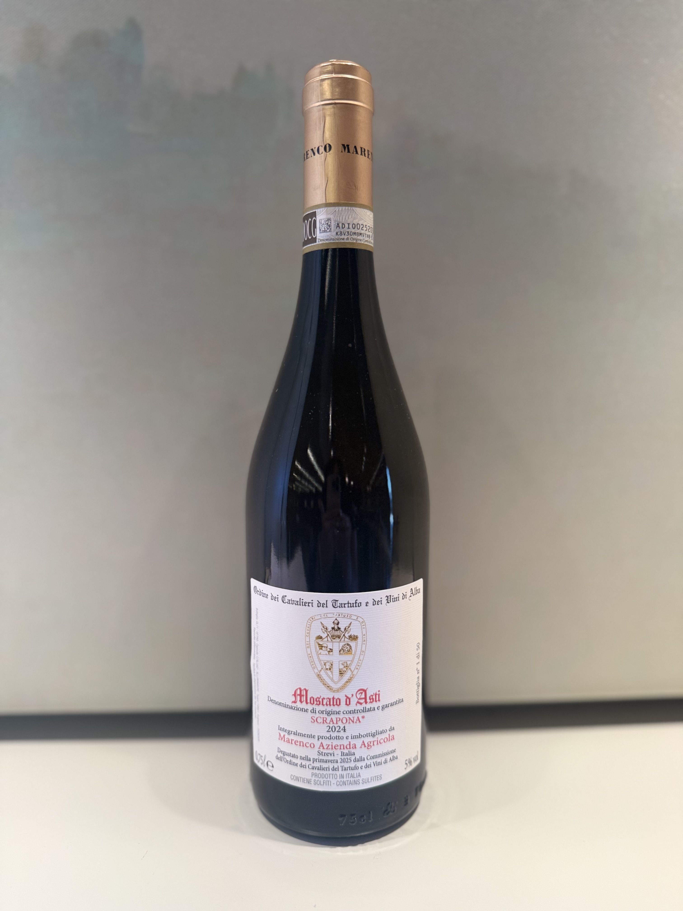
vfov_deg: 71.6
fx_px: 631
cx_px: 342
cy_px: 456
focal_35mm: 24
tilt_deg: -7.4
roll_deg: -0.6
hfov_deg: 56.8
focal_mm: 6.76
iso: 125
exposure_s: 1/100
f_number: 1.78
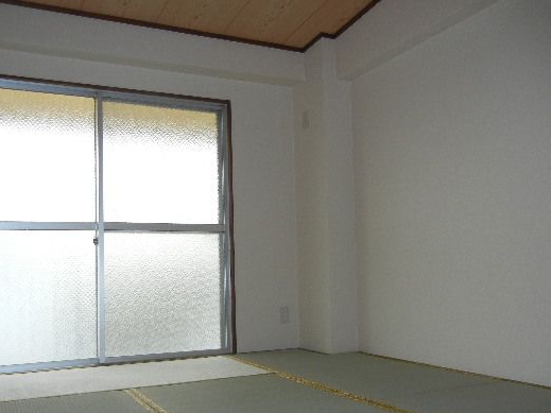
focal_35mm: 37
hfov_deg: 50.1
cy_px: 254
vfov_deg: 38.4
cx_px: 253
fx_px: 589
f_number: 3.5
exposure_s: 1/112
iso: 160
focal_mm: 5.4
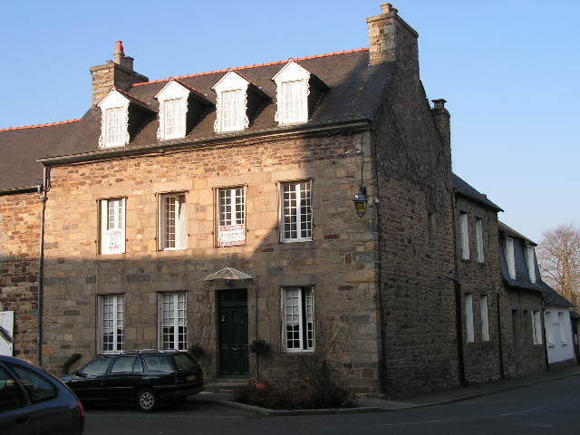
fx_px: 754
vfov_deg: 32.2
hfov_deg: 42.1
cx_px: 290
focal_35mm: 45
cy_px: 218
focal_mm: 7.6
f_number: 4.8
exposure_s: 1/250
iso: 64
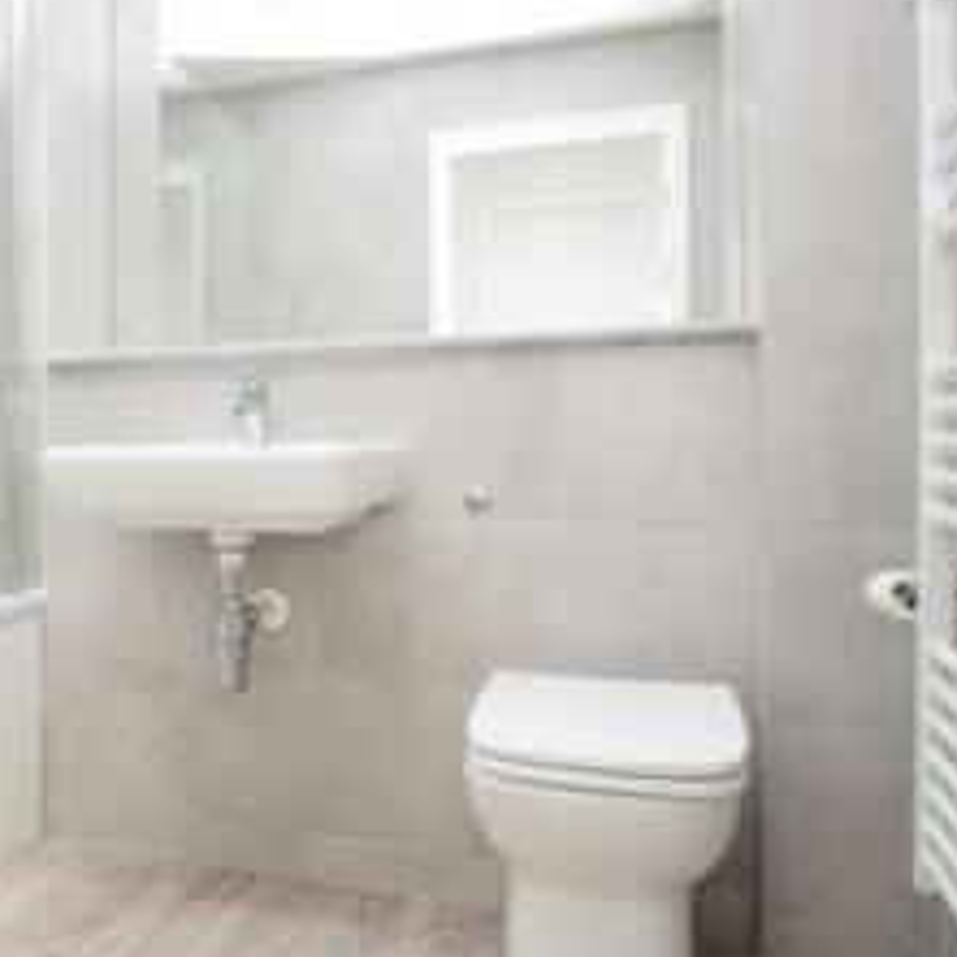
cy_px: 478
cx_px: 178
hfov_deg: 46.8
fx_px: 1032
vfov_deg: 49.7
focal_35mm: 33
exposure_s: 1/60
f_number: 3.5
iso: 800
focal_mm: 12
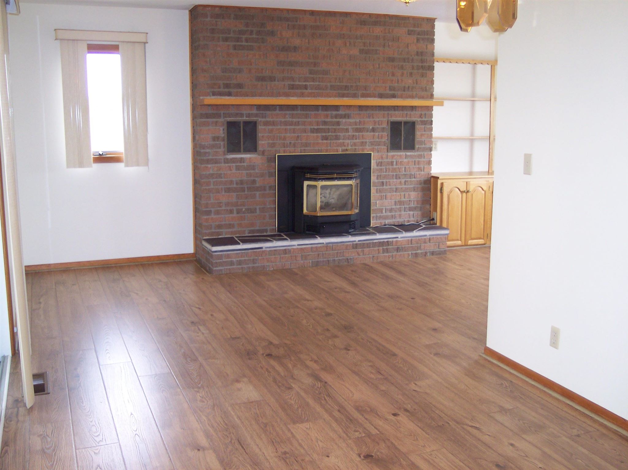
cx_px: 314
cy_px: 235
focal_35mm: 38
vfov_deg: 37.7
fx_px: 689
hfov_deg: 49.0
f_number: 2.8
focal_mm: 8
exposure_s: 1/30
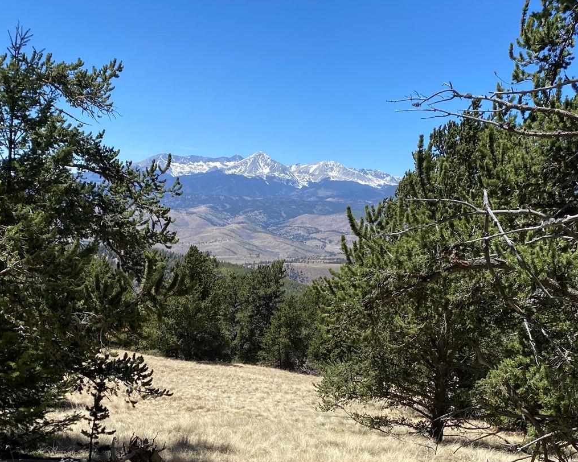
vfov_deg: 36.9
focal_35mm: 40
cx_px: 262
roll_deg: -4.9
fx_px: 684
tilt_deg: -11.3
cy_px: 309
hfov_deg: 45.7
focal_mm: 4.25
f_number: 1.8
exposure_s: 1/1754
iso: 32
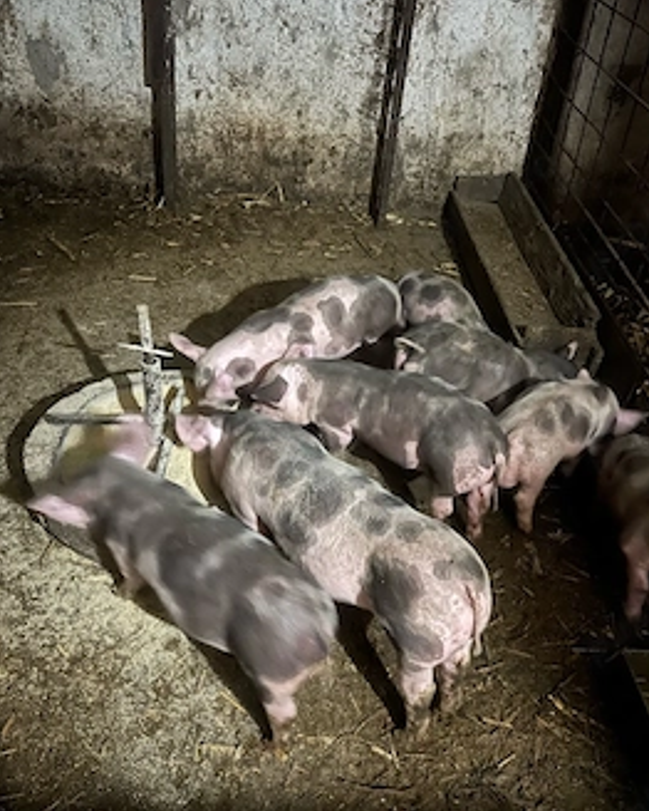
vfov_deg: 57.1
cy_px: 437
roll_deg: -7.1
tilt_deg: -36.4
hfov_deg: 47.1
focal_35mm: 31
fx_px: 744
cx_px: 329
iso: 1600
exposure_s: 1/9
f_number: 1.5
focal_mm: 5.7
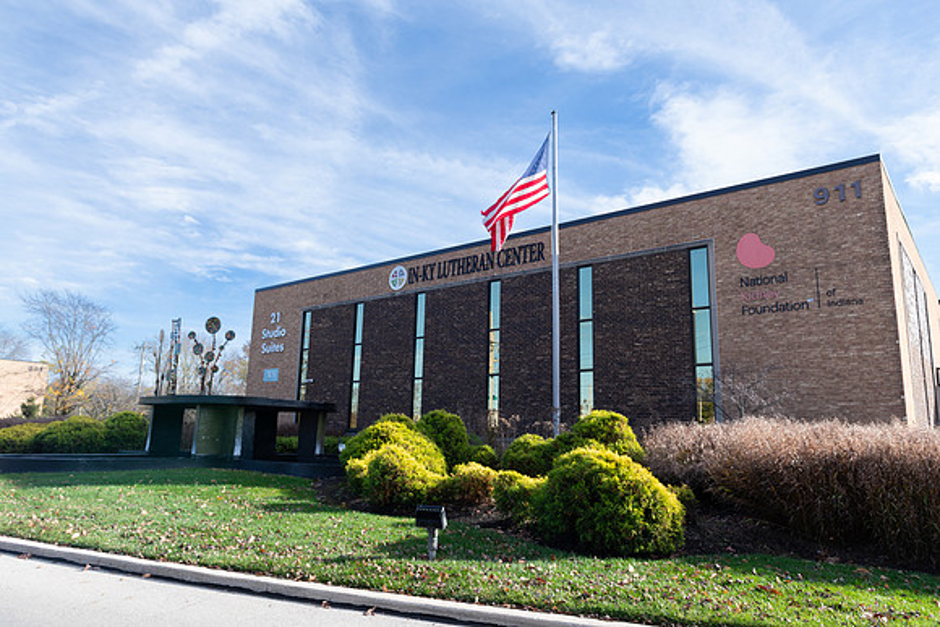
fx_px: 627
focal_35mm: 24
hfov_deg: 73.7
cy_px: 314
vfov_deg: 53.2
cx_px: 470
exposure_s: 1/250
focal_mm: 24
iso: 100
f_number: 5.6
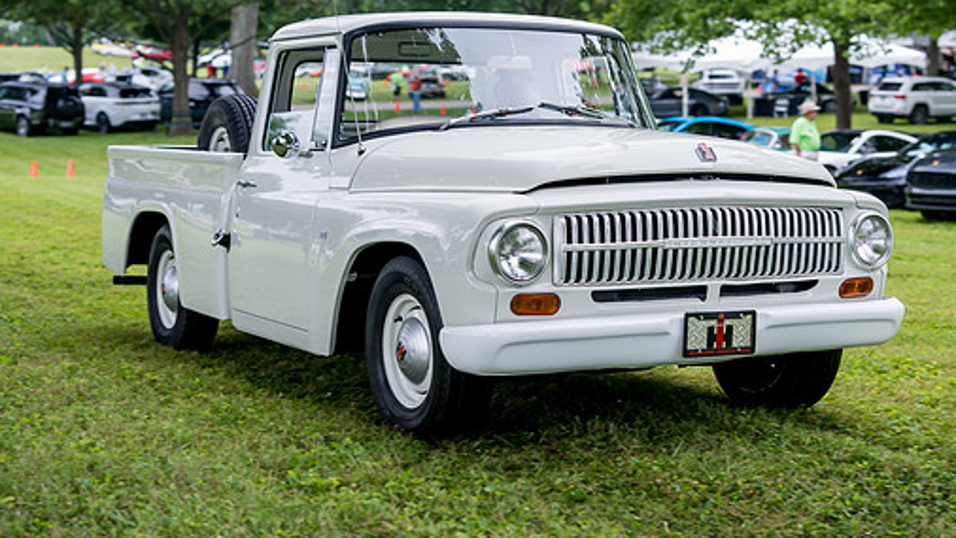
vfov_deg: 20.1
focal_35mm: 60
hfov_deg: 34.9
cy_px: 233
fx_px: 1521
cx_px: 523
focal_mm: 50
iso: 250
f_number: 2.5
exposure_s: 1/200
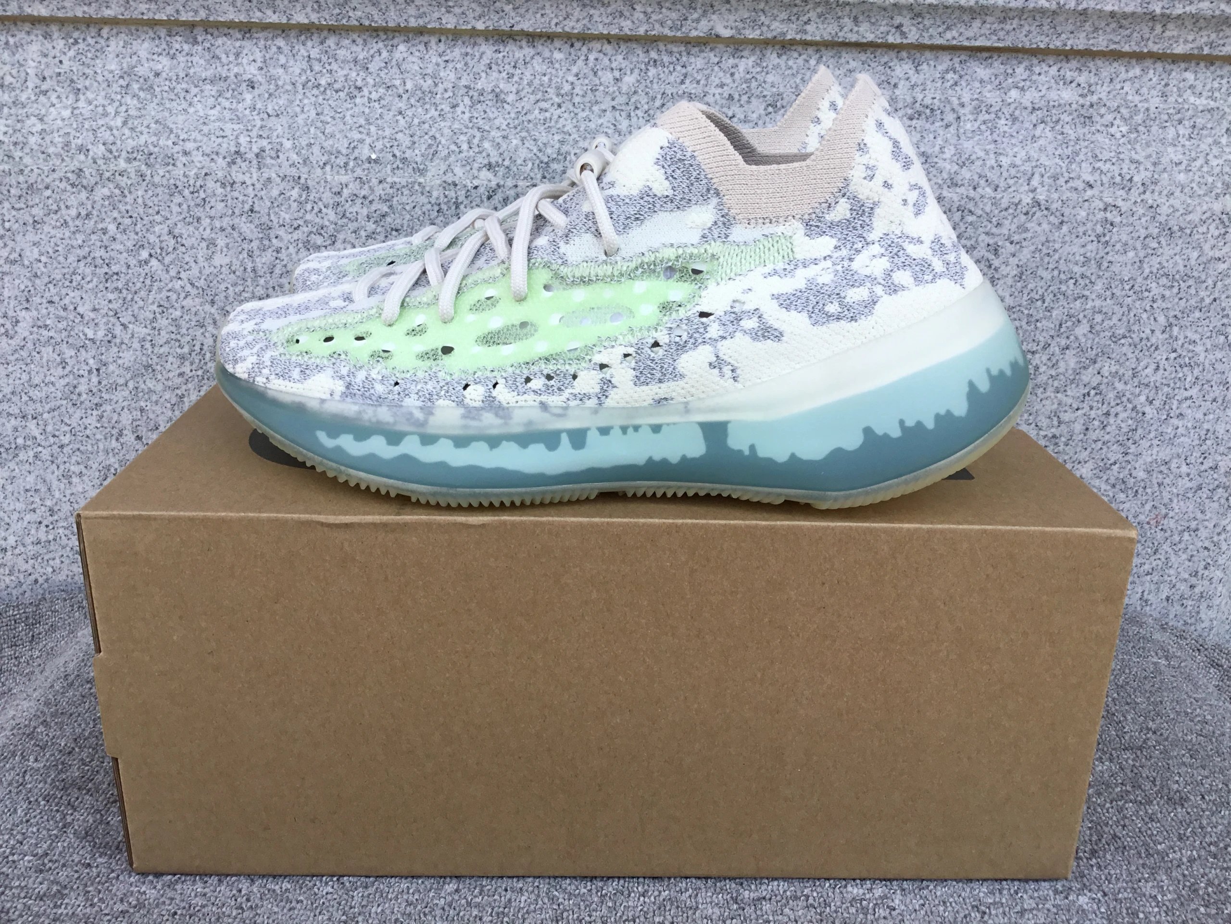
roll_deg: -1.4
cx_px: 616
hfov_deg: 58.4
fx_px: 1102
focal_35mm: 31
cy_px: 462
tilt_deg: -19.4
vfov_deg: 45.4
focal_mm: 3.3
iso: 25
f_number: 2.4
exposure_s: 1/488
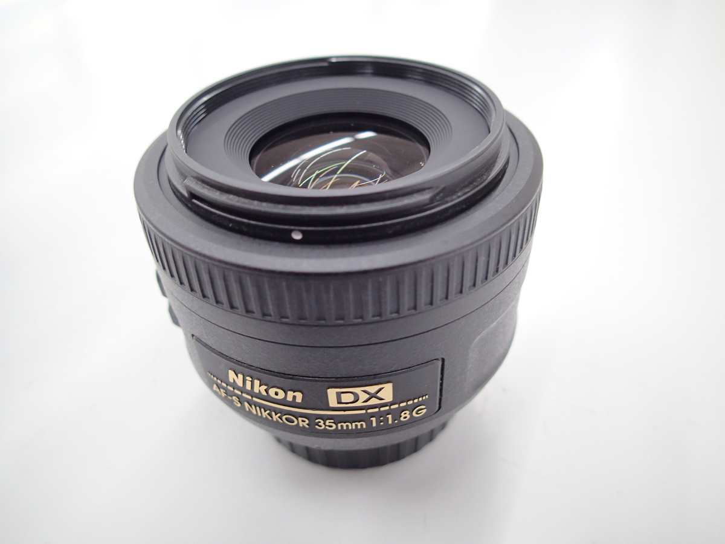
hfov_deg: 69.4
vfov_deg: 54.9
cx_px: 362
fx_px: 524
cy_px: 272
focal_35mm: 25
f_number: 2
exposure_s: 1/60
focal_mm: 4.5
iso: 125
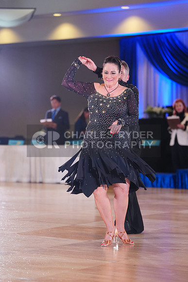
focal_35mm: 113
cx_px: 94
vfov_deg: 18.1
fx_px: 885
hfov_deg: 12.1
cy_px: 141
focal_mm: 113
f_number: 2.8
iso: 2500
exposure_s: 1/500
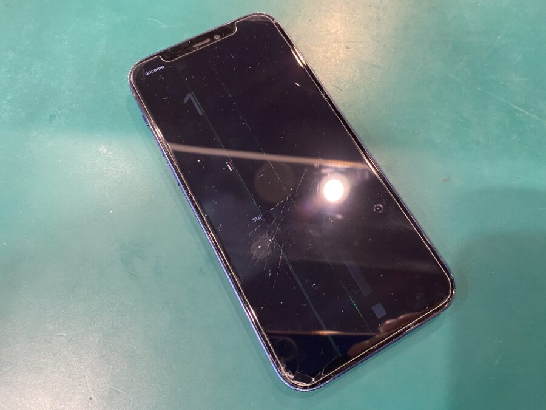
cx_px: 273
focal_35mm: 26
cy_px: 205
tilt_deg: -70.3
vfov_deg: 53.1
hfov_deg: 67.3
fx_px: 410
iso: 320
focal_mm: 4.25
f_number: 1.8
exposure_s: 1/60
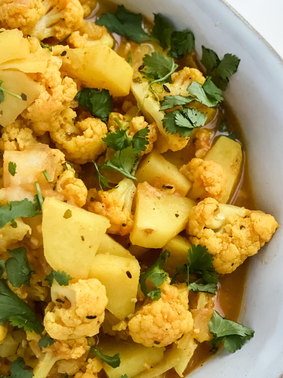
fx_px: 959
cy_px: 208
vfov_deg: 22.2
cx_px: 72
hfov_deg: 16.7
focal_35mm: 88
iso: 400
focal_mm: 6
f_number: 2
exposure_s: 1/40
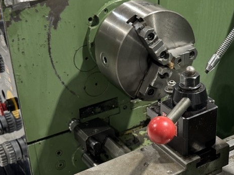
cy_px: 109
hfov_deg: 28.5
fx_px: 453
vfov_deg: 21.9
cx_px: 178
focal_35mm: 67
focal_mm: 6.76
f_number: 1.78
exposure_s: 1/60
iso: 125
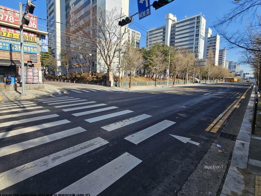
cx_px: 117
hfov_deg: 94.2
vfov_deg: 78.0
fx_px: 121
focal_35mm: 16
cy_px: 91
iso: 50
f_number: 2.2
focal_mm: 2.2
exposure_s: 1/1332
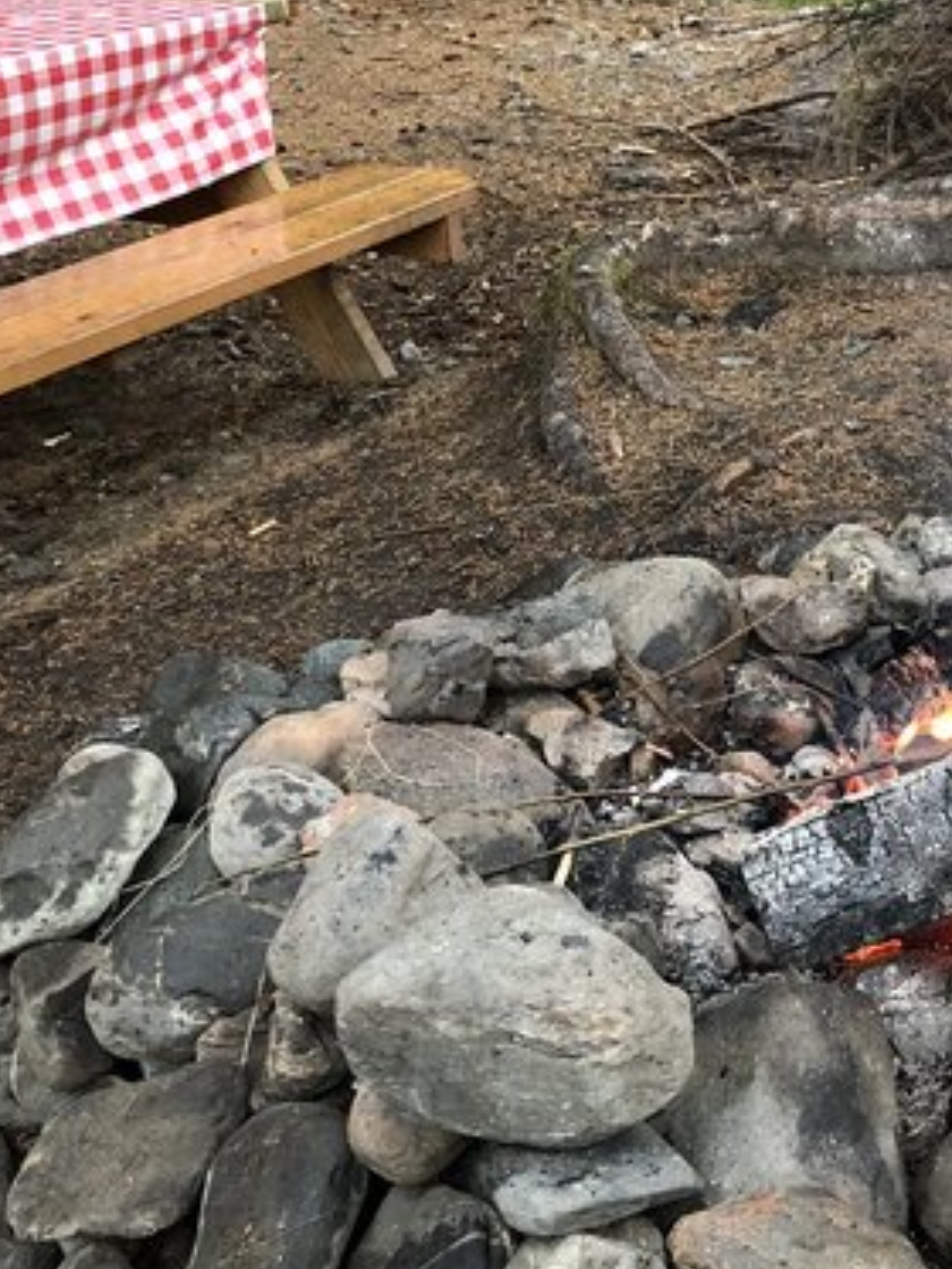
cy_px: 408
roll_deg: +4.3
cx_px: 683
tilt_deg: -22.7
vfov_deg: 39.1
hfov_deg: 29.9
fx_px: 1759
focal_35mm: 48
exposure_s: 1/15
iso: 80
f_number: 1.8
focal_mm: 4
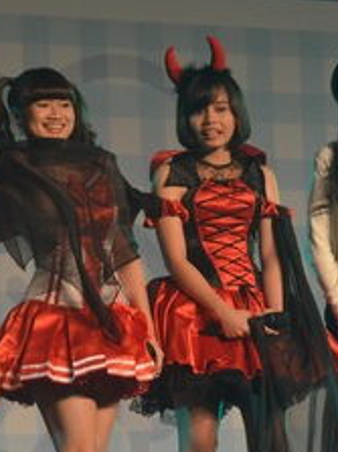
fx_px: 4131
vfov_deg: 6.3
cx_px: 192
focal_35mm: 317
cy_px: 205
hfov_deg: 4.7
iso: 2000
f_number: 7.1
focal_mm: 120
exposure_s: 1/160
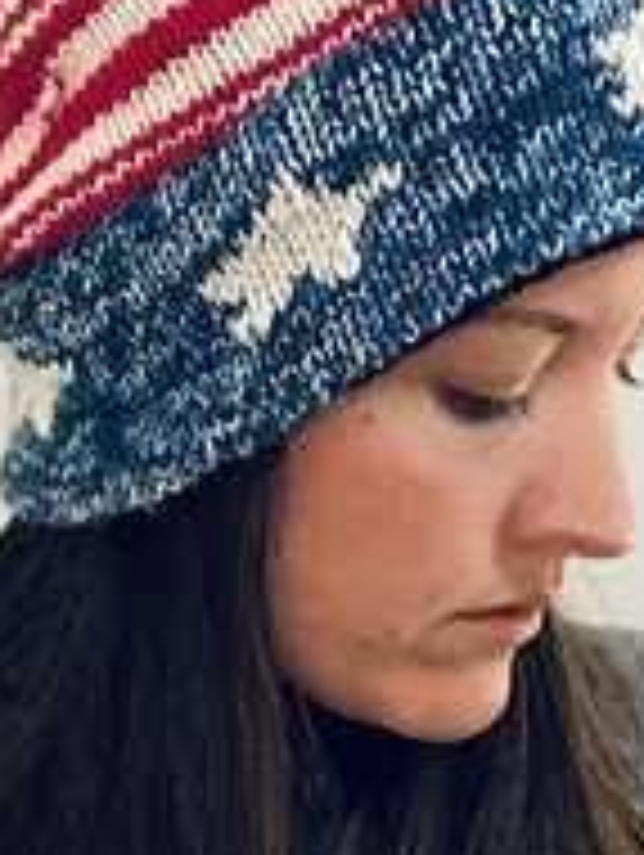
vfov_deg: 17.7
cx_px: 277
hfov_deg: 13.7
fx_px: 2673
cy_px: 882
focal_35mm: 108
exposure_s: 1/15
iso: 500
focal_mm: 2.87
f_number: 2.2
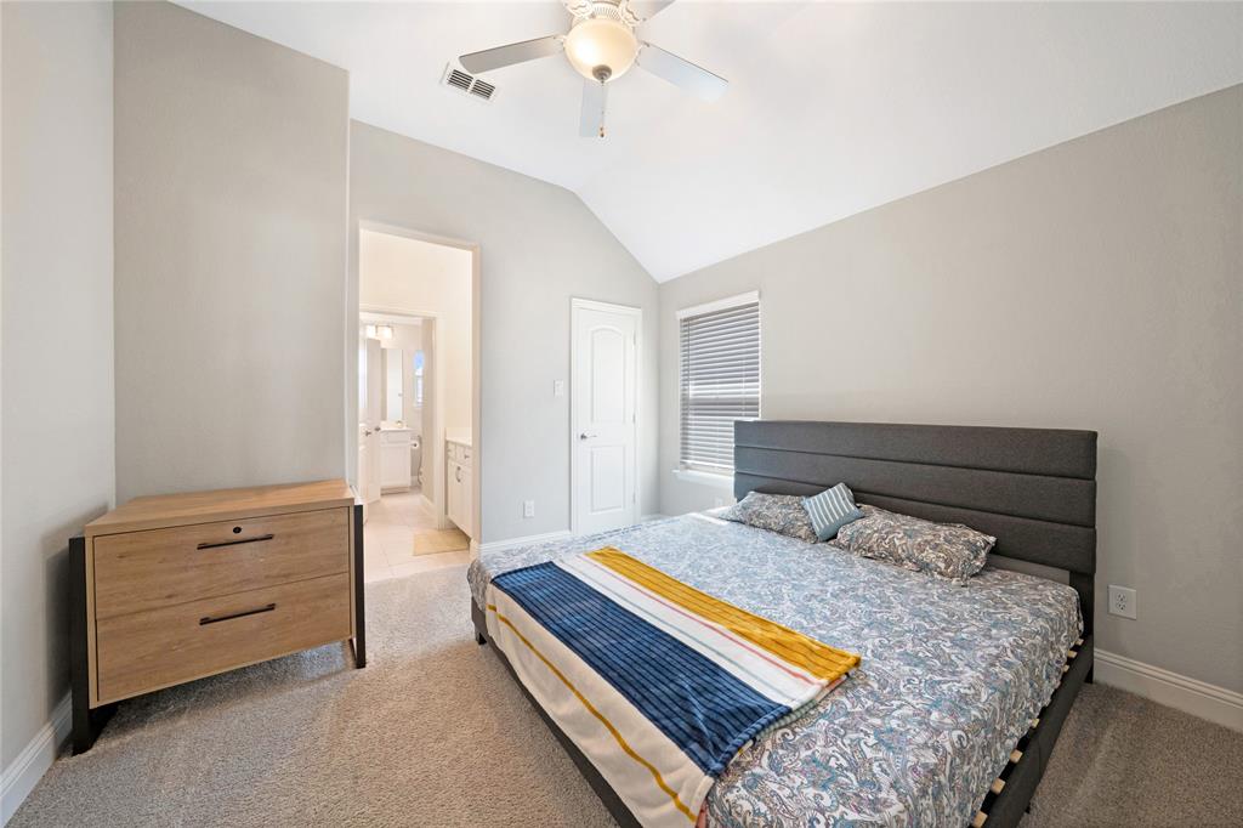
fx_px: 414
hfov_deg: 112.6
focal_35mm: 12
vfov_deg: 90.0
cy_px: 414
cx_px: 622
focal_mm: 12
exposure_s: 1/4
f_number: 9
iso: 500
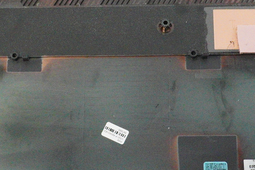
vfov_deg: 12.6
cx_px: 129
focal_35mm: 109
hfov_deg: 18.8
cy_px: 47
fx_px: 770
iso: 8000
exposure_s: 1/400
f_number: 5.6
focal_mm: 21
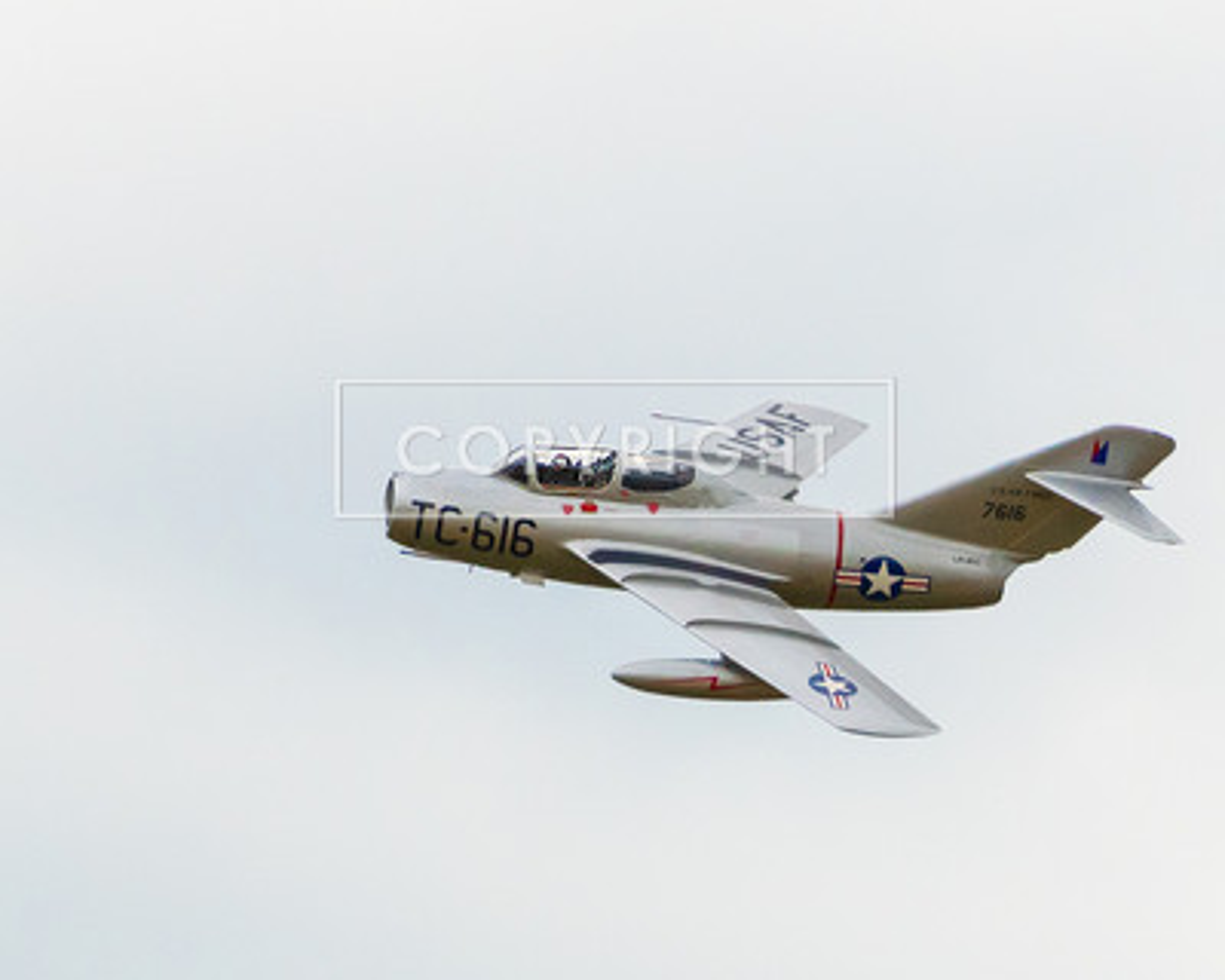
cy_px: 953
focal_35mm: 920
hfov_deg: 2.1
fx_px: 33340
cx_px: 570
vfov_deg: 1.7
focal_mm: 280
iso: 1000
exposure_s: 1/8000
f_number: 5.6
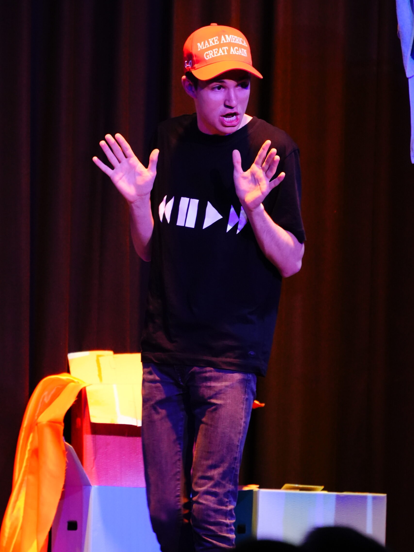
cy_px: 252
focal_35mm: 325
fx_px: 5183
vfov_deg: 6.1
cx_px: 207
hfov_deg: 4.6
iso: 5000
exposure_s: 1/100
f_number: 5.6
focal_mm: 200
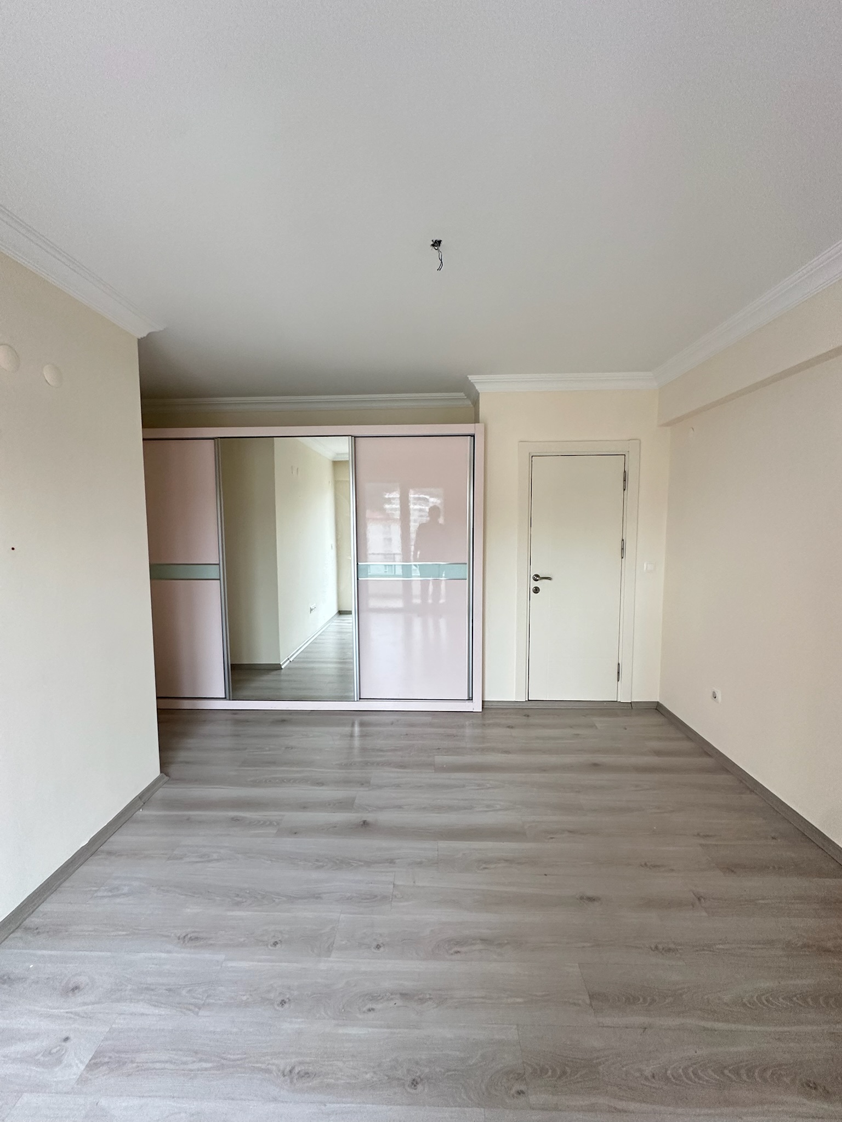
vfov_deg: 102.1
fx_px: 454
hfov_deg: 85.7
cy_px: 561
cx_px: 421
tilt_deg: -3.9
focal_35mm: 14
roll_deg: -0.6
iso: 250
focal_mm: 2.22
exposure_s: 1/99
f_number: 2.2
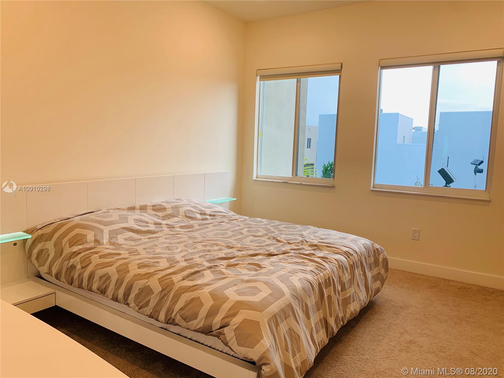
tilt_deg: -6.5
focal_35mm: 26
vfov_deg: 53.1
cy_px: 189
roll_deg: -2.1
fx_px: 379
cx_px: 252
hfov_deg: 67.3
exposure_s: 1/120
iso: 50
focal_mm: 4.25
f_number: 1.8
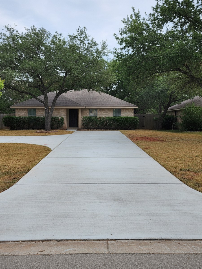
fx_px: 179
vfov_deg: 73.9
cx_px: 101
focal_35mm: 23
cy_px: 134
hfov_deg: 58.9
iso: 385
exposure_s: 1/1295
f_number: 1.8
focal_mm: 6.4
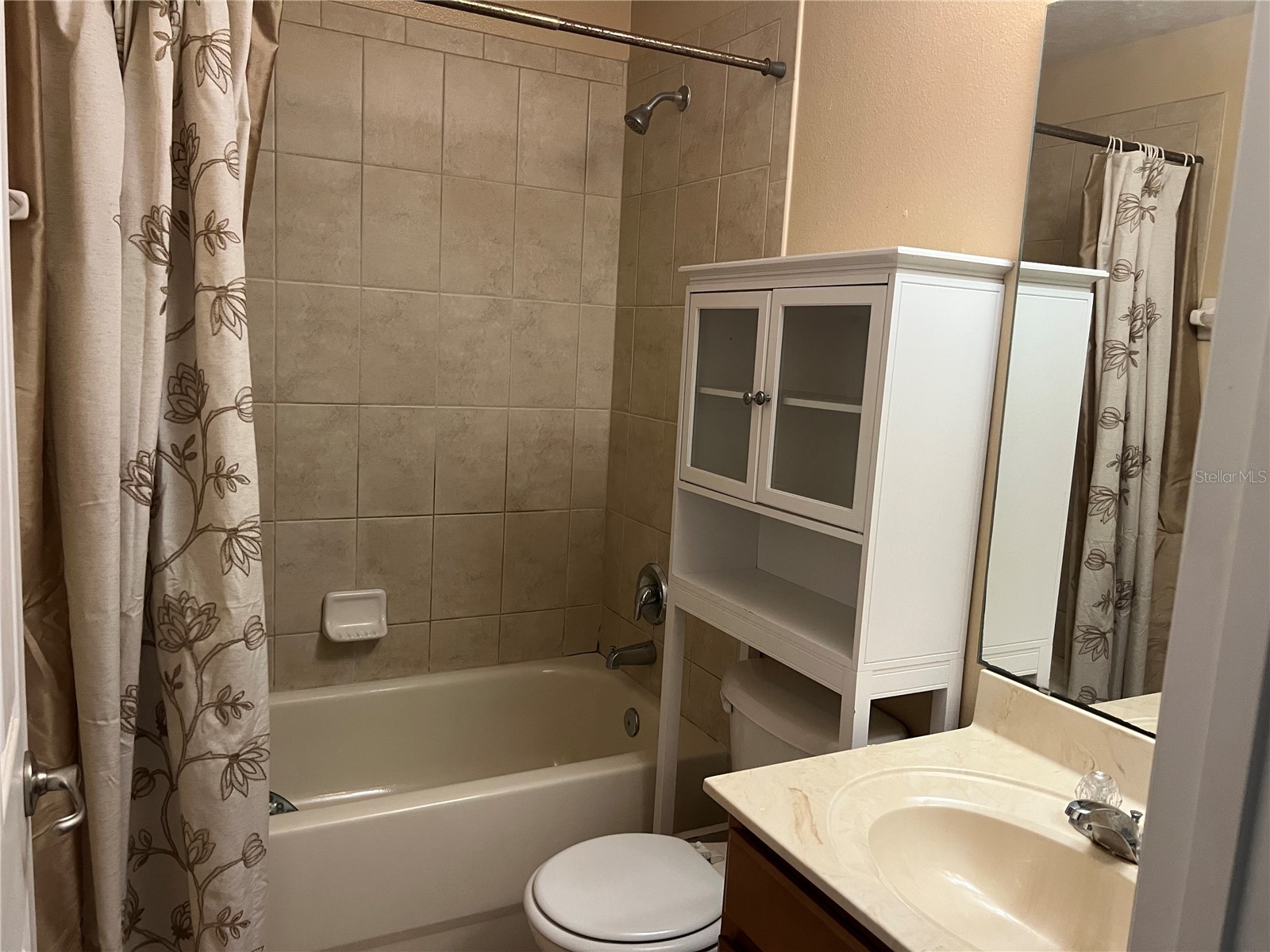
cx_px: 635
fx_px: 954
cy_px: 476
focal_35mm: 26
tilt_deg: -8.8
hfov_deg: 67.3
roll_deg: -2.8
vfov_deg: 53.1
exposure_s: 1/60
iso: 320
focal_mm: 5.7
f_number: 1.5
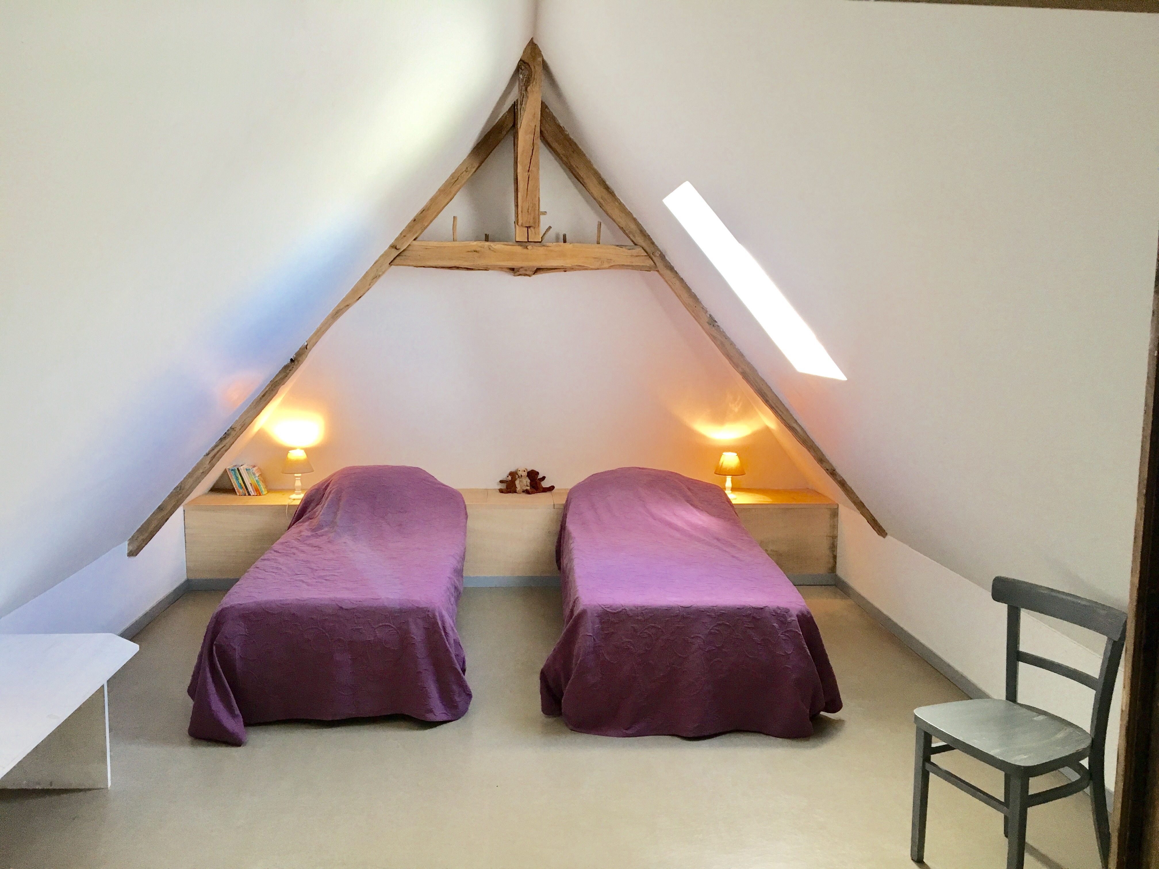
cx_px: 580
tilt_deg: -7.0
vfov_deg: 48.2
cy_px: 434
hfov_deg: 61.7
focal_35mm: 29
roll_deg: -0.5
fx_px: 971
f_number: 2.2
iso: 50
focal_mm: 4.15
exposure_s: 1/33
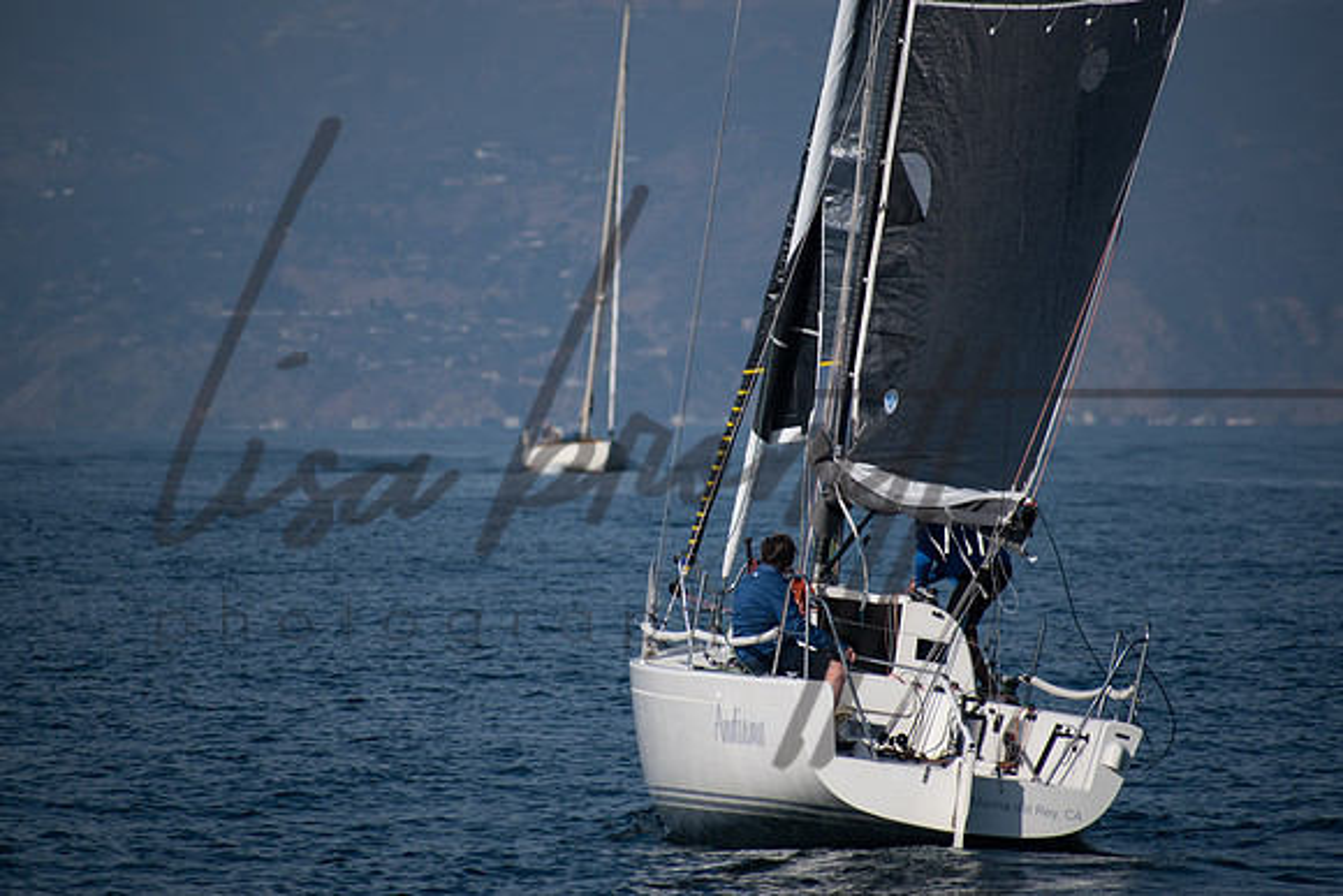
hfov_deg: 4.6
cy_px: 448
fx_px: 16791
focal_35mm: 450
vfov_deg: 3.1
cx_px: 672
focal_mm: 300
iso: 100
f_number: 6.3
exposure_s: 1/800
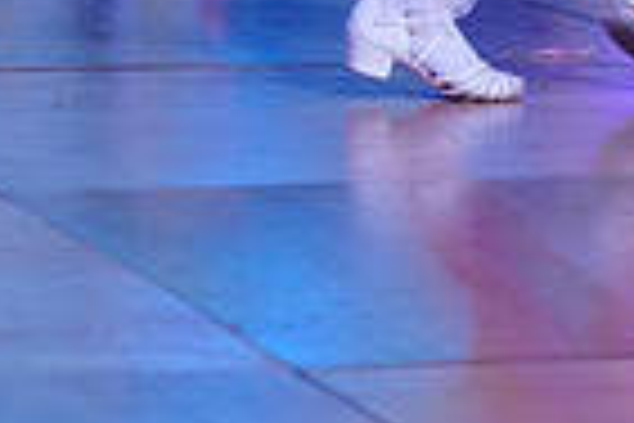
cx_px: 632
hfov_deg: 7.1
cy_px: -675
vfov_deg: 4.6
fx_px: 5072
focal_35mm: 288
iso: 800
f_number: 2.8
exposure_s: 1/320
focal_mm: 70
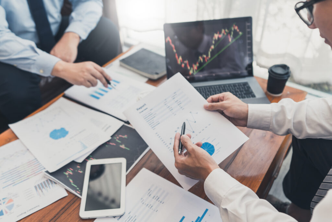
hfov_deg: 54.4
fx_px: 323
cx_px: 166
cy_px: 111
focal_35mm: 35
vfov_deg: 37.9
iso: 200
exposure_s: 1/80
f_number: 2.8
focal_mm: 35
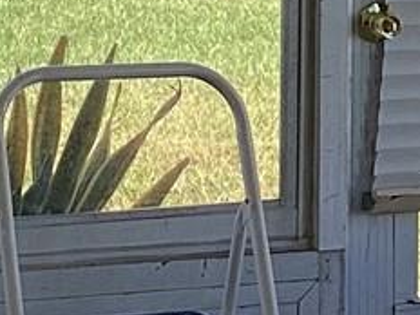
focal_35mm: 214
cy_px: -129
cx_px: 56
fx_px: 2596
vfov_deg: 6.9
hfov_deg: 9.2
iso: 32
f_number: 2.4
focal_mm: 3.3
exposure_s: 1/120
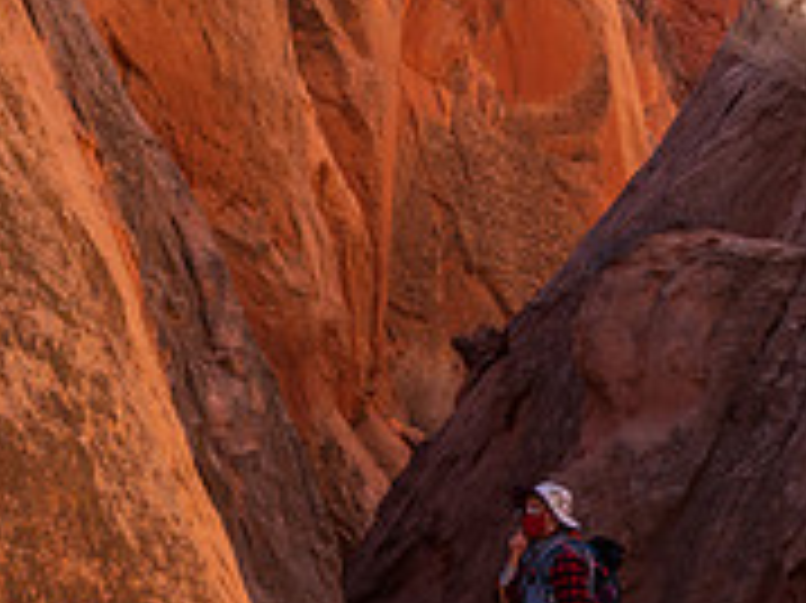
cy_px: 382
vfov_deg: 8.8
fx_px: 3932
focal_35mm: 169
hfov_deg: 11.7
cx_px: 414
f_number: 18
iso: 2500
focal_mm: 70
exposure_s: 1/250
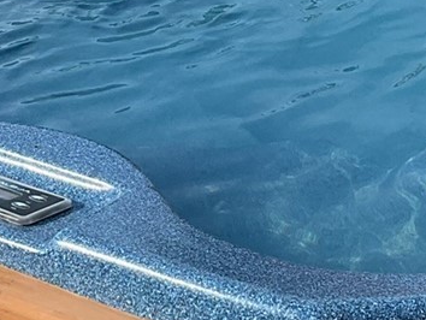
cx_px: 280
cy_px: -122
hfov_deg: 15.0
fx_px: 1613
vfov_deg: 11.0
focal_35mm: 131
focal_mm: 3
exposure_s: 1/1377
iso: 16
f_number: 1.8
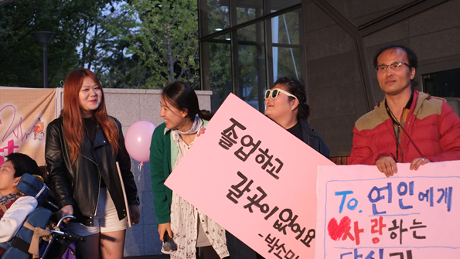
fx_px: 683
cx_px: 231
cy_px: 135
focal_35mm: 56
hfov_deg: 37.2
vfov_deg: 21.5
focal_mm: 35
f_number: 3.2
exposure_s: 1/125
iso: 800
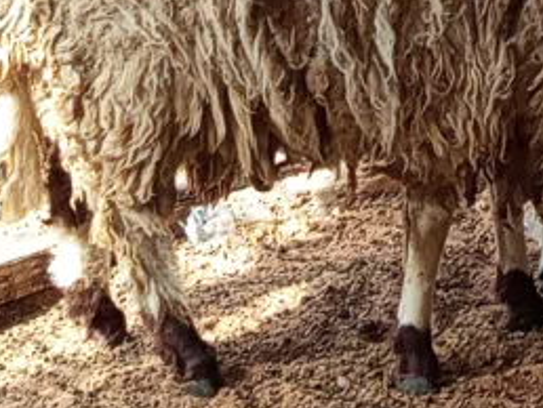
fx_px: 1947
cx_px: 558
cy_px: 8
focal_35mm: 124
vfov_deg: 11.9
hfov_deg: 15.6
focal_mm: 5.24
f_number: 1.7
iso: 76
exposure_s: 1/100
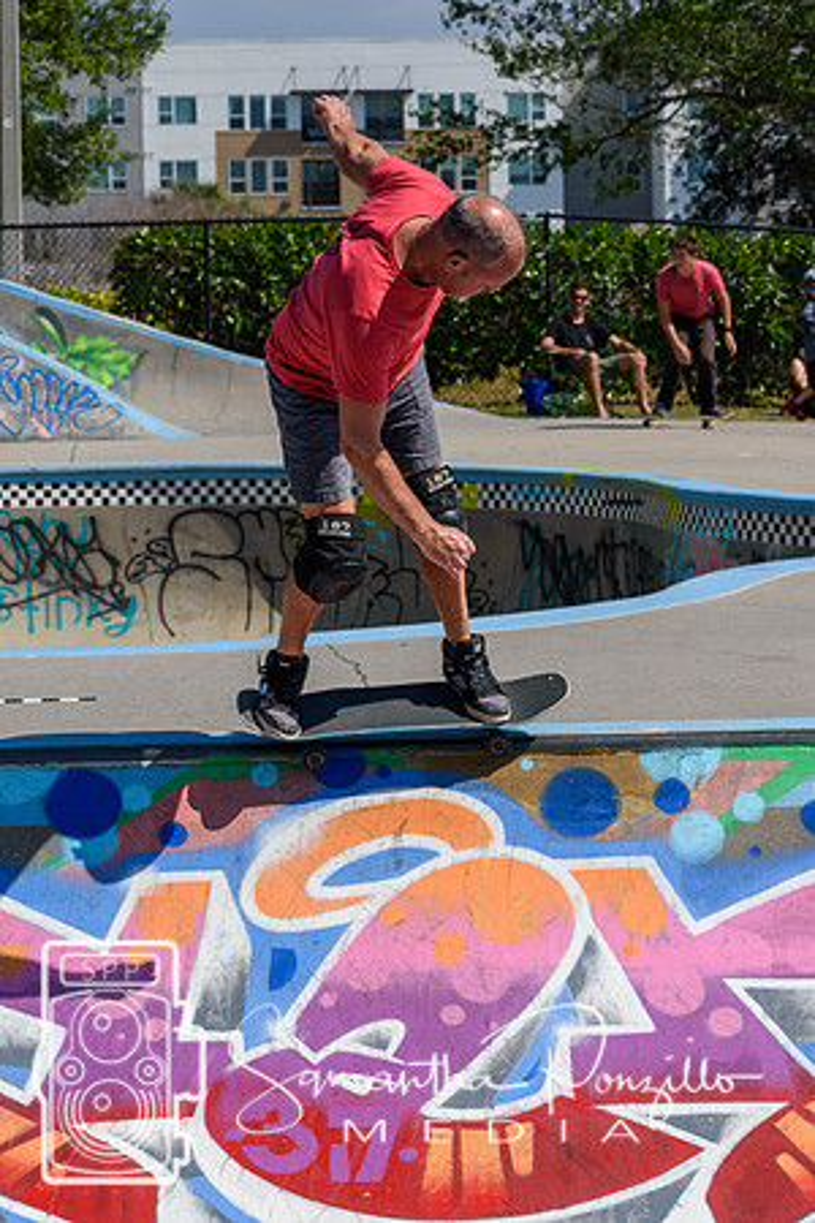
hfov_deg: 12.7
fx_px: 3667
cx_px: 408
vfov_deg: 18.9
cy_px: 612
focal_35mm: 108
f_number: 8
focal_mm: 72
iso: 200
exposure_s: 1/1000
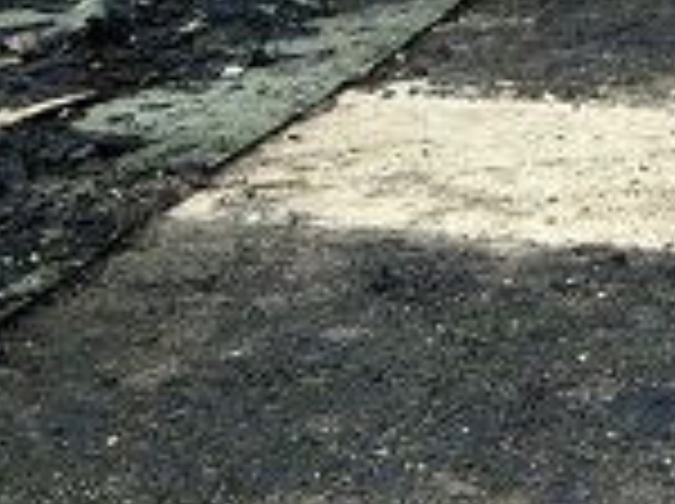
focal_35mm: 114
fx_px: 2219
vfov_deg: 12.9
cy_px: 182
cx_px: 958
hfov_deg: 16.1
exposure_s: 1/320
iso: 50
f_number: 4.3
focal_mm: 6.2
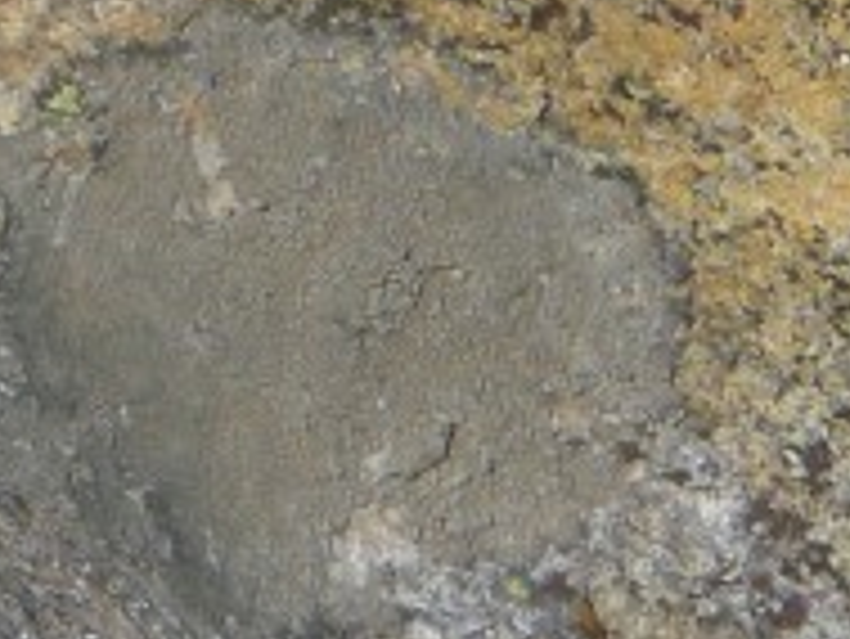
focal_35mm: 426
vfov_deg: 3.5
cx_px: -1819
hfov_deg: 4.4
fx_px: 10467
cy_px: -792
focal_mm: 14.9
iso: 80
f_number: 5
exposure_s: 1/800
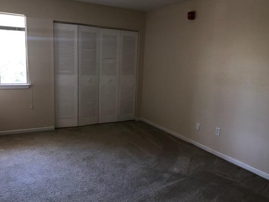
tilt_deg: -10.6
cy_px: 101
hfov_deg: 58.3
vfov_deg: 45.5
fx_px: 241
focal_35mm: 31
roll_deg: -2.2
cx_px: 134
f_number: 1.8
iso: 32
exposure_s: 1/30
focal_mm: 3.99
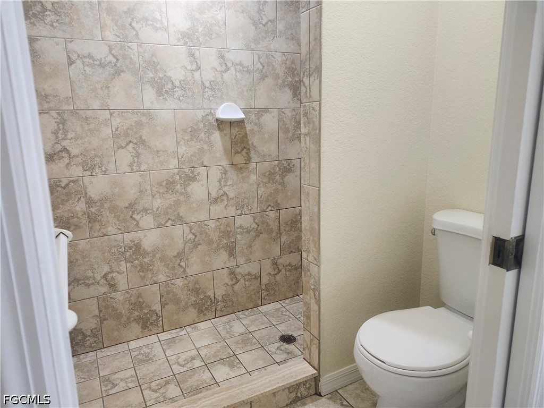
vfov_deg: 58.9
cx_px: 272
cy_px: 204
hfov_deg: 73.9
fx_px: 361
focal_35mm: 23
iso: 1000
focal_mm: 5.54
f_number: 1.8
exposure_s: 1/120
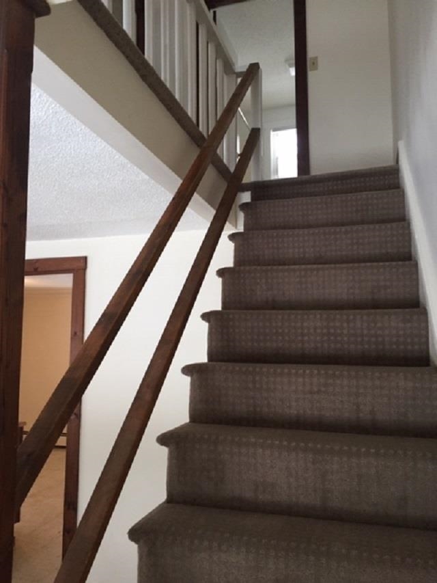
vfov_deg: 61.7
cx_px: 218
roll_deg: +0.9
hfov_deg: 48.2
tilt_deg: +4.6
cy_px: 292
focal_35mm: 29
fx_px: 488
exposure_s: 1/30
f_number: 2.2
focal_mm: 4.15
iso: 125
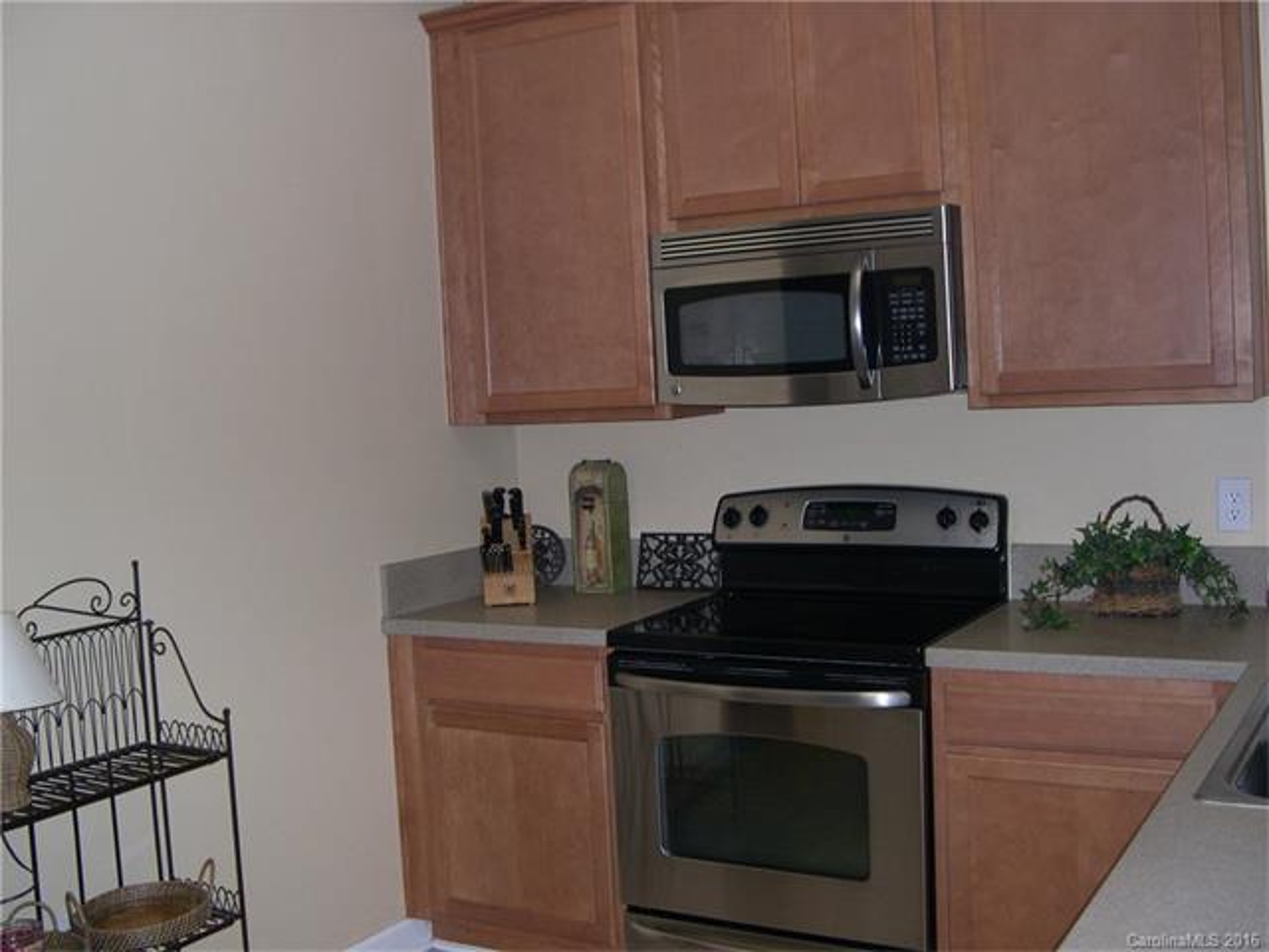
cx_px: 634
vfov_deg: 37.7
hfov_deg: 49.0
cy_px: 476
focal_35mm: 38
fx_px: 1393
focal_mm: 8
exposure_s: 1/60
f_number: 2.8
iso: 143
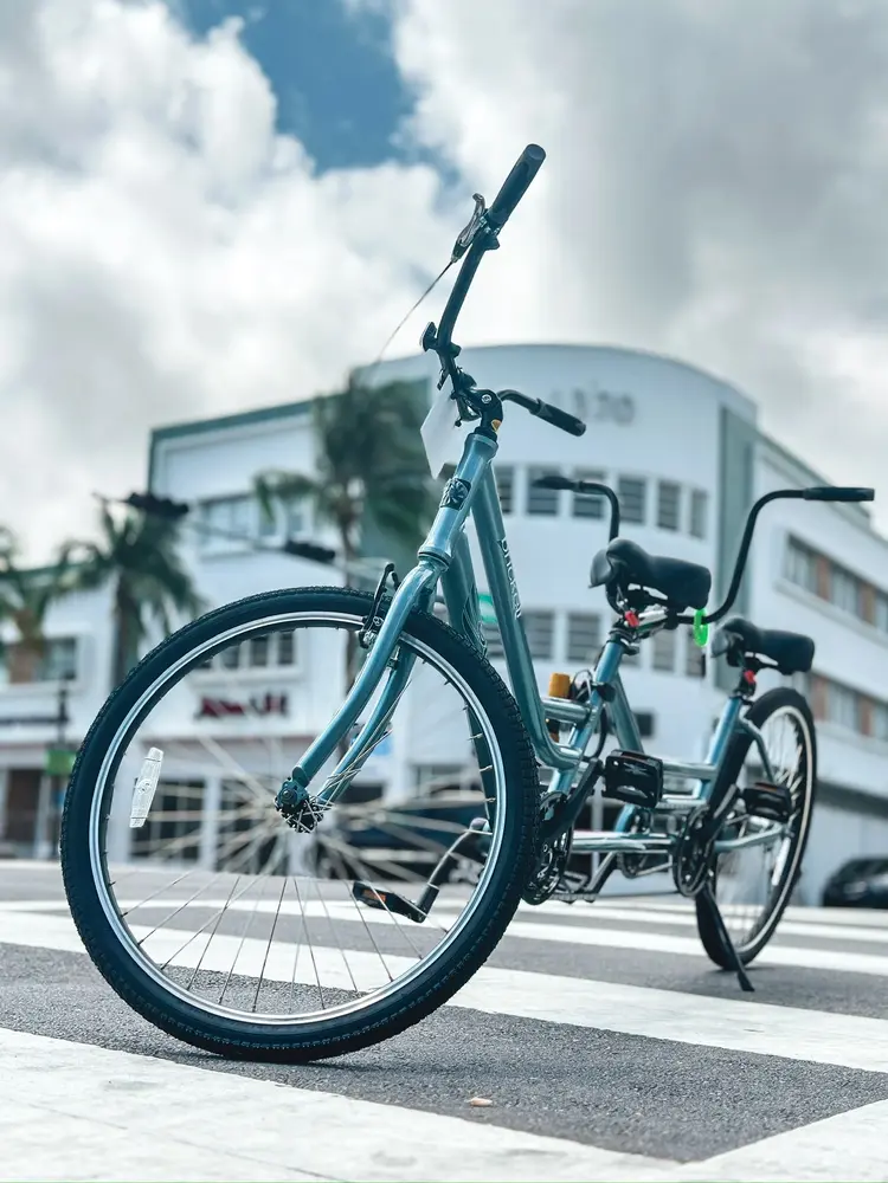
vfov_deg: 39.7
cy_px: 592
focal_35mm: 48
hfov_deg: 30.3
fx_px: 1642
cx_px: 444
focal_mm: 6.86
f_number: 1.8
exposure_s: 1/4200
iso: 100
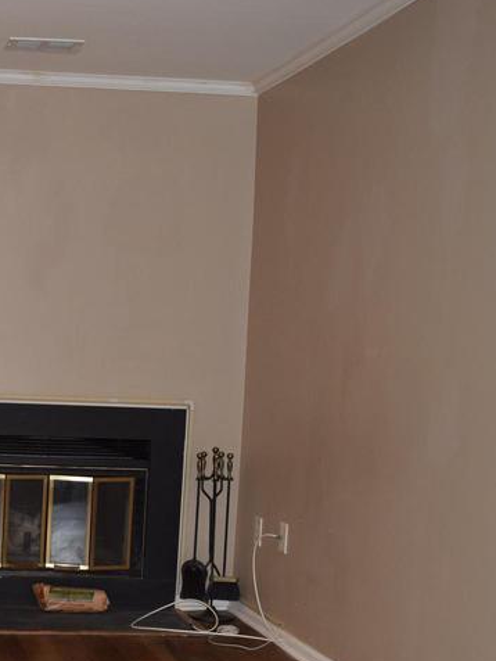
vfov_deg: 29.6
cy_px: 432
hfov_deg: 21.1
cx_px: -93
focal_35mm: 65
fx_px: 1242
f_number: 5.6
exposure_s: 1/125
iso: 800
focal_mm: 21
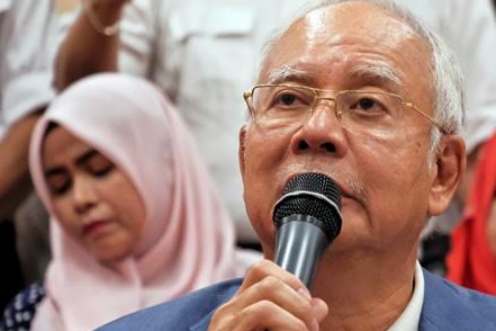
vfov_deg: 6.0
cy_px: 199
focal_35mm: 230
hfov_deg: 8.9
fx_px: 3169
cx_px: 349
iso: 6400
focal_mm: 104.2
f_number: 5.6
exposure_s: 1/250
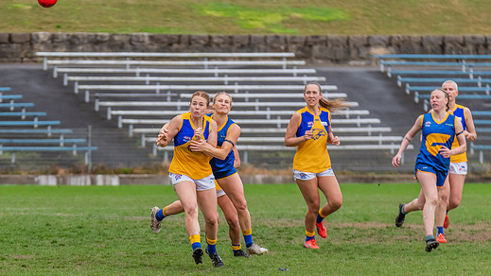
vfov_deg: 2.3
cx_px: 147
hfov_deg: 4.0
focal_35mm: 537
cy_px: 230
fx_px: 6992
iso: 1100
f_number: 5.6
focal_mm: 320
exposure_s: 1/1600
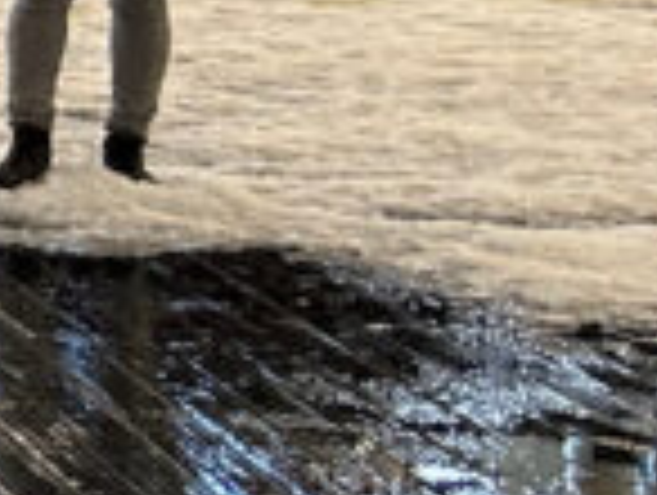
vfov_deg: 8.1
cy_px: -166
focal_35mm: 182
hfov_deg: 8.3
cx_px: -1580
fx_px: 3460
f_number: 1.5
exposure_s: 1/50
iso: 200
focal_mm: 5.7
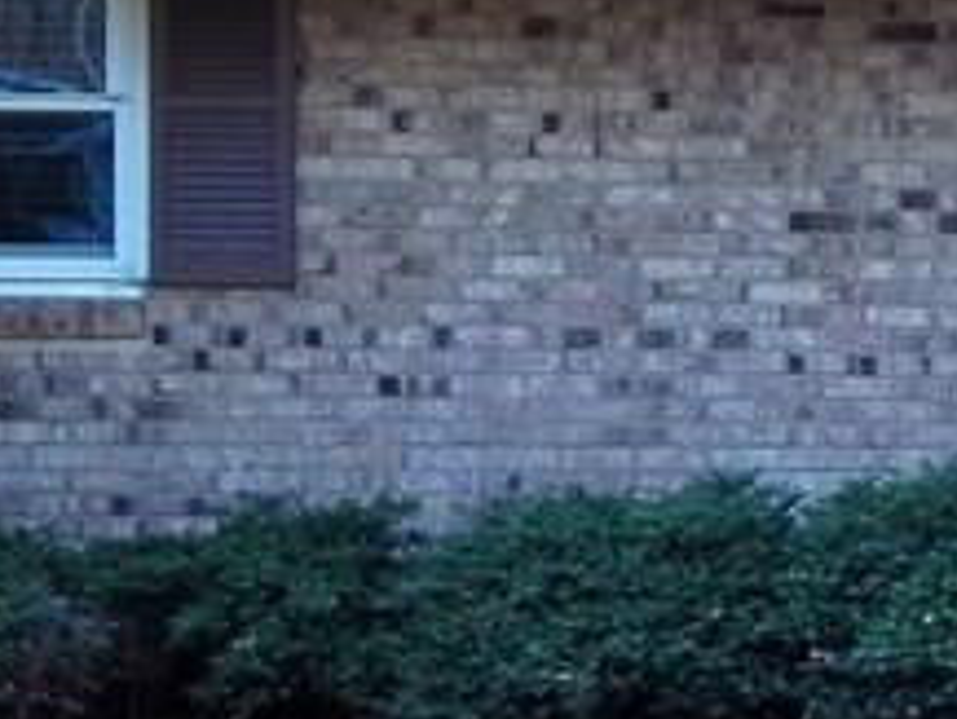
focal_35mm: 146
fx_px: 4039
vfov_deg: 10.2
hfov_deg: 13.1
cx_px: 1248
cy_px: 340
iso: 125
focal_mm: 5.6
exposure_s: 1/200
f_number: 3.2
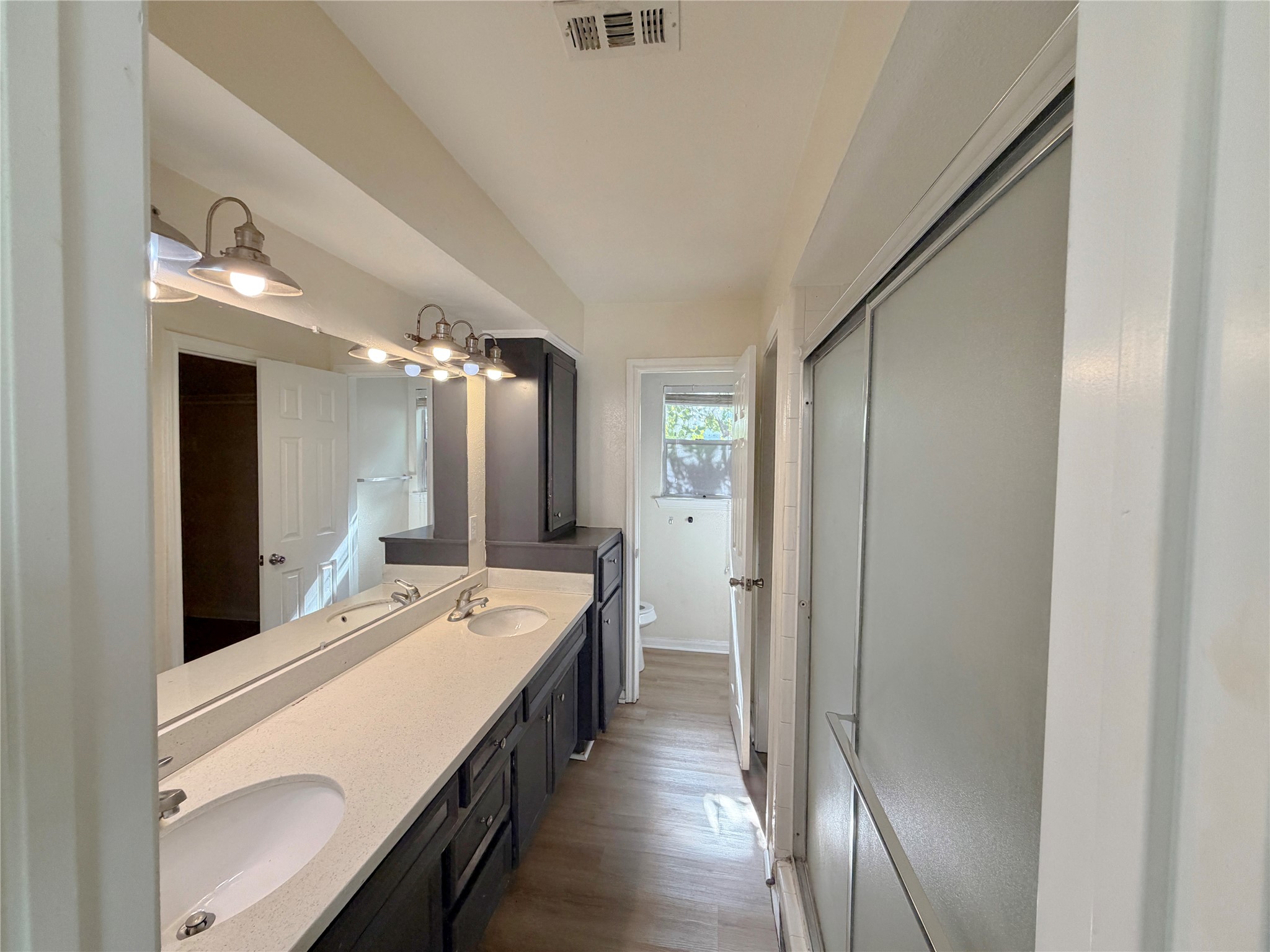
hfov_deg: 102.1
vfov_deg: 85.7
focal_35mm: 14
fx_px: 514
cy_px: 476
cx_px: 635
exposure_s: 1/120
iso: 200
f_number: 2.2
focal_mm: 2.22
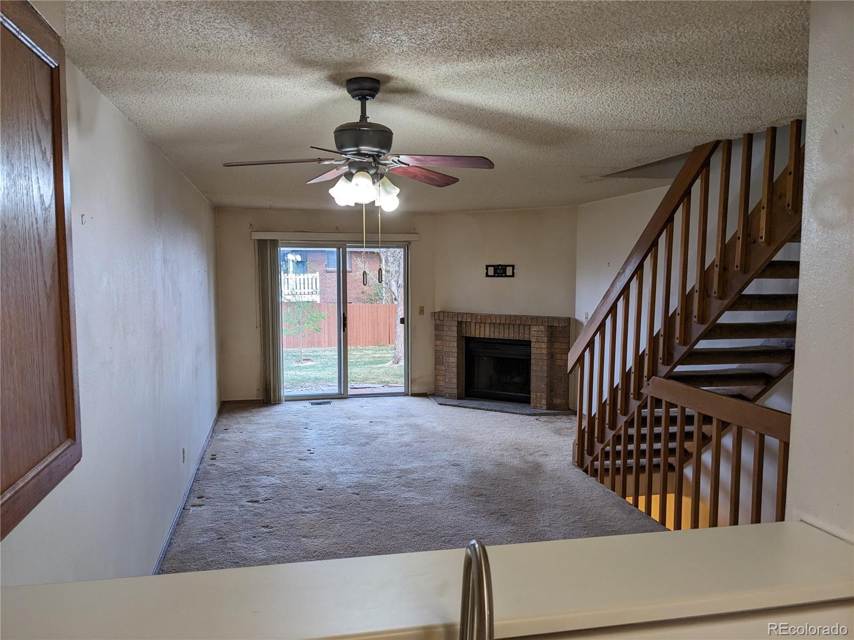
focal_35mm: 27
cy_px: 320
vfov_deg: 51.4
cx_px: 427
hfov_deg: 65.3
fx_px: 666
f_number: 1.73
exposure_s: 1/120
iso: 44
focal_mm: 4.38
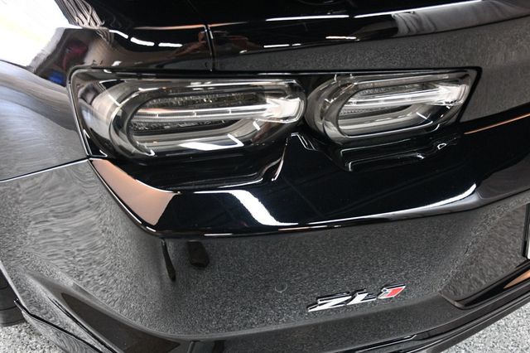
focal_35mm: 39
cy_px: 176
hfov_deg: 49.6
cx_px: 265
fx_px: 574
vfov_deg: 34.2
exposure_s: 1/80
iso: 3200
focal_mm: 26
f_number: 3.8
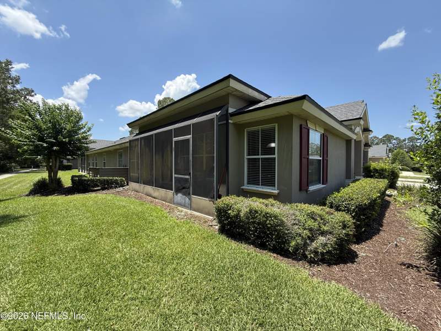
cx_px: 220
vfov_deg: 85.7
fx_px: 178
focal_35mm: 14
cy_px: 166
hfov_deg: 102.1
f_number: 2.2
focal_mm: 2.22
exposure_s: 1/701
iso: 64
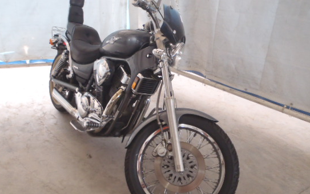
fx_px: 296
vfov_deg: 36.2
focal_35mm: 35
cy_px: 105
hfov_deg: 55.1
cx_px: 130
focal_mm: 5
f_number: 3.5
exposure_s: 1/10
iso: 200
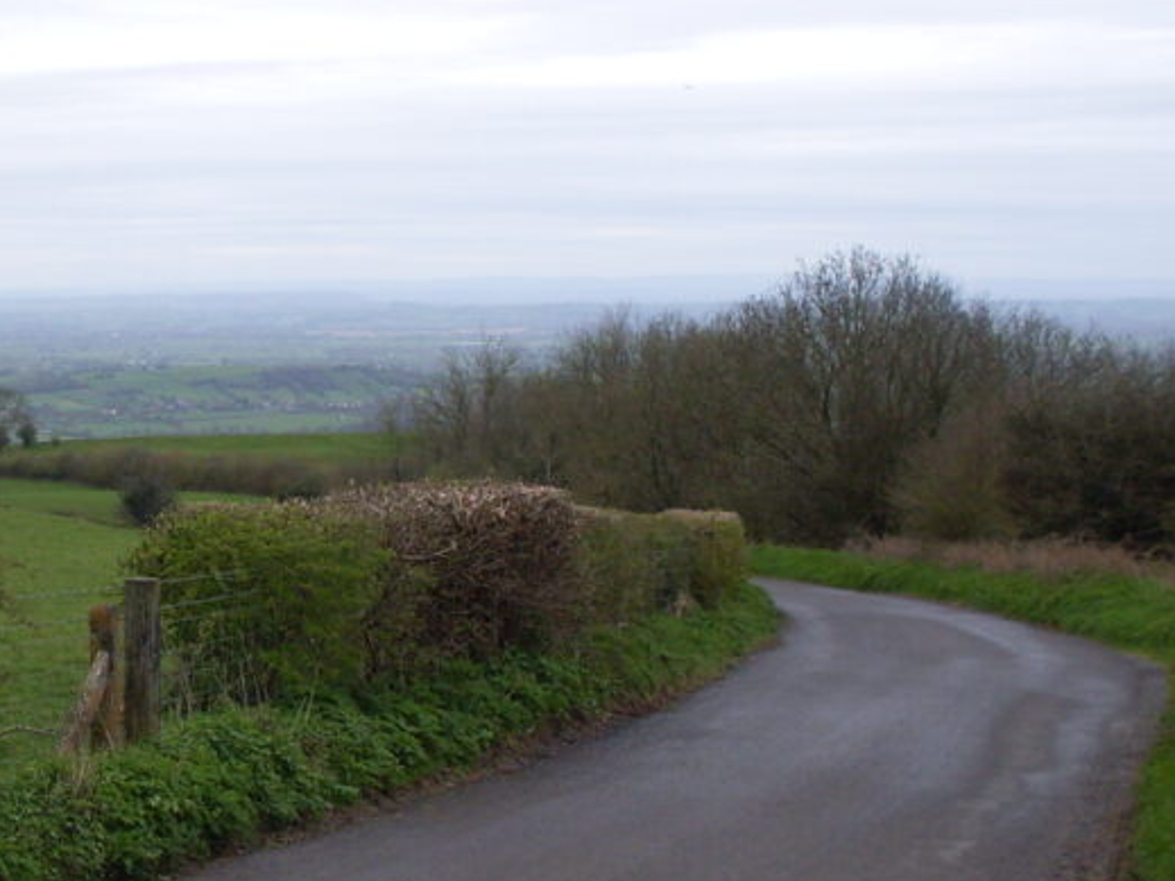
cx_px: 52
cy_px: 566
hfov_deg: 25.0
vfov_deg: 19.6
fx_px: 2545
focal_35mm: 75
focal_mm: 6.3
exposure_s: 1/90
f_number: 8.4
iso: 80
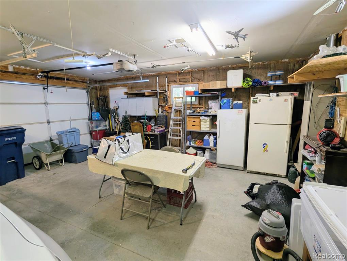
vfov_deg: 78.2
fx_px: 161
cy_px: 130
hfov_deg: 94.4
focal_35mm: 16
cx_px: 174
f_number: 2.2
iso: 179
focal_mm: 2.35
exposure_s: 1/60
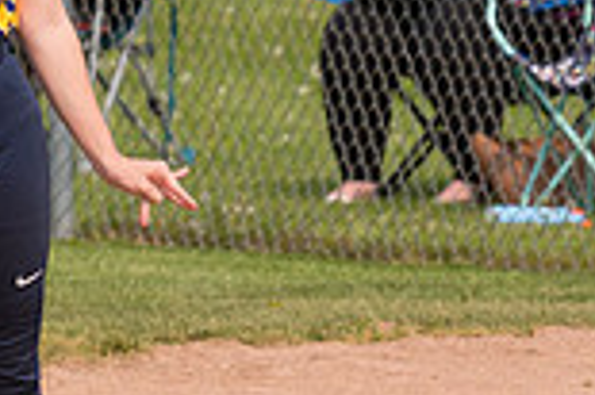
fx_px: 18524
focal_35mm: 1122
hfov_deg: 1.8
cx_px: -499
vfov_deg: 1.2
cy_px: 104
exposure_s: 1/1600
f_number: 5.6
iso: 320
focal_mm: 200
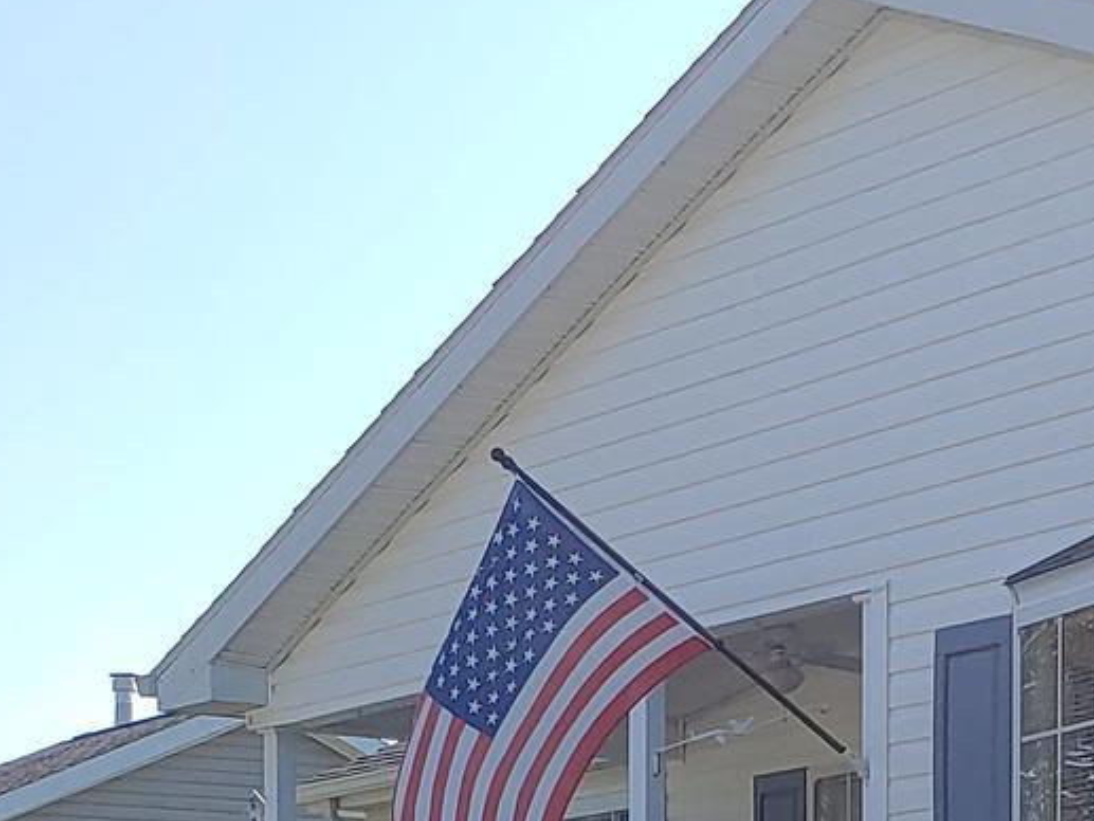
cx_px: 584
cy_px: 1430
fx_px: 3130
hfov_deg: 19.8
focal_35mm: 99
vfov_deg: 13.5
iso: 50
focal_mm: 4.23
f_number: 1.5
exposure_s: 1/1961
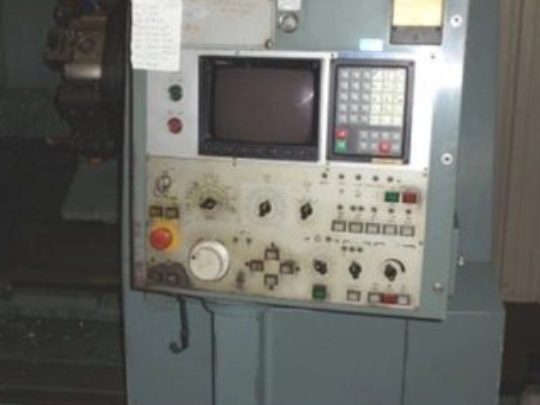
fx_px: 858
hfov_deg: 34.9
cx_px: 265
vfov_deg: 26.5
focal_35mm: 55
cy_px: 169
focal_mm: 6
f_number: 3.5
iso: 80
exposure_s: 1/30
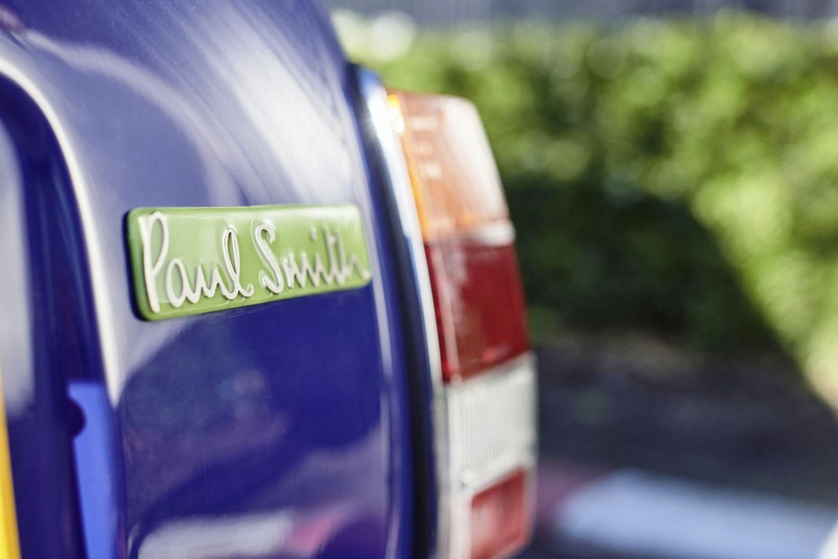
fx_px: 1164
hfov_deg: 39.6
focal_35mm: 50
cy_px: 280
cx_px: 419
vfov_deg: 27.0
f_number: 4
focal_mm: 50
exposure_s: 1/800
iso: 250
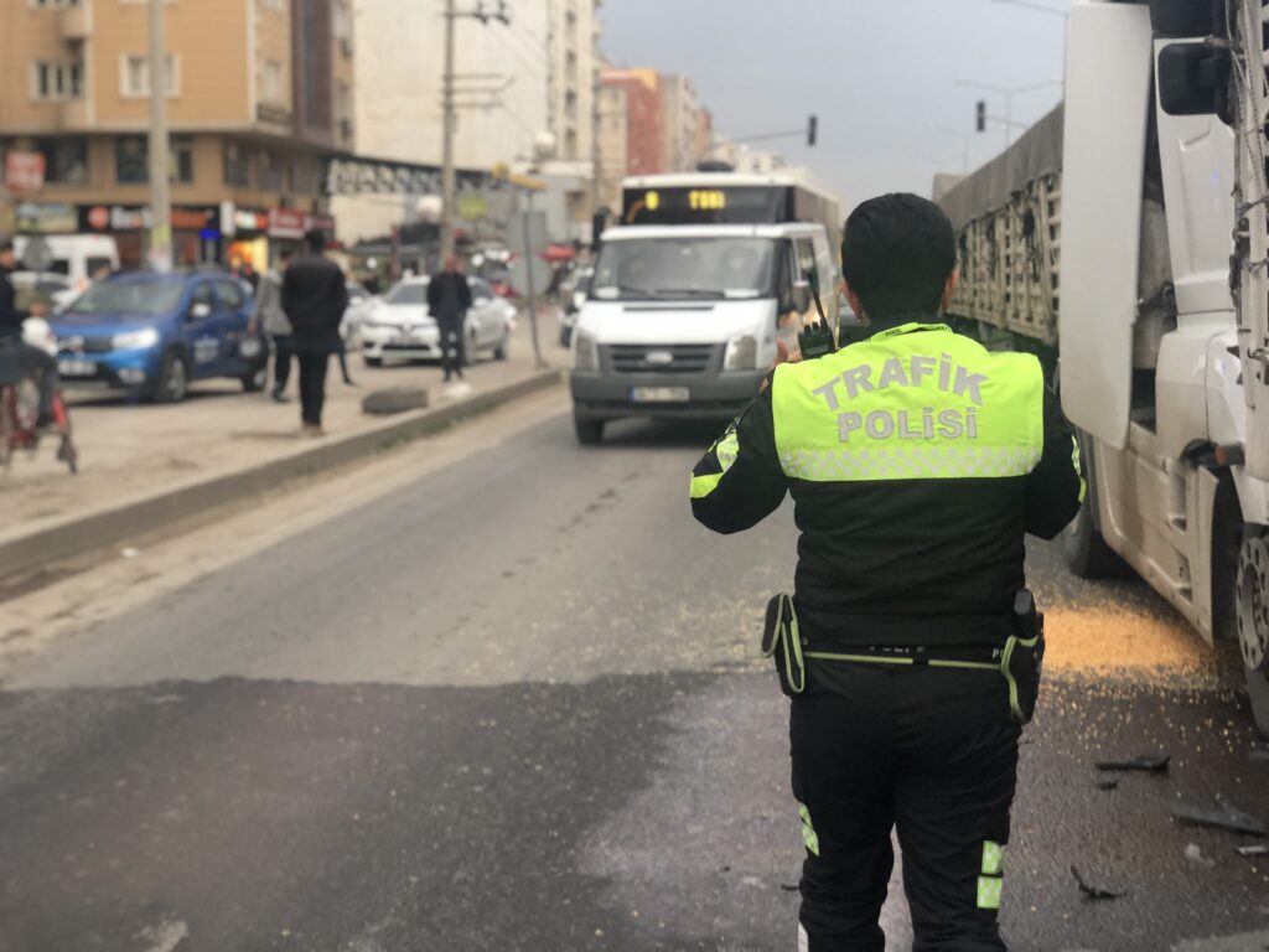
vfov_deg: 28.0
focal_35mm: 52
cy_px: 476
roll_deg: +3.0
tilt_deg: -4.6
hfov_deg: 36.8
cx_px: 634
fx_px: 1906
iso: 64
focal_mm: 6
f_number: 2.4
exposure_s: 1/50
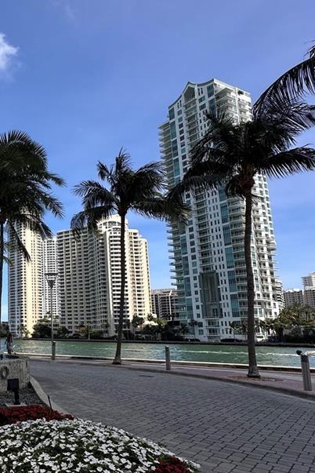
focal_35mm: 29
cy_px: 270
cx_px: -30
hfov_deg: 37.7
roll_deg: -2.4
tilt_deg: +9.7
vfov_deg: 63.4
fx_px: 381
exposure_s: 1/1511
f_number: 2.2
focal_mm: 2.22
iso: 40
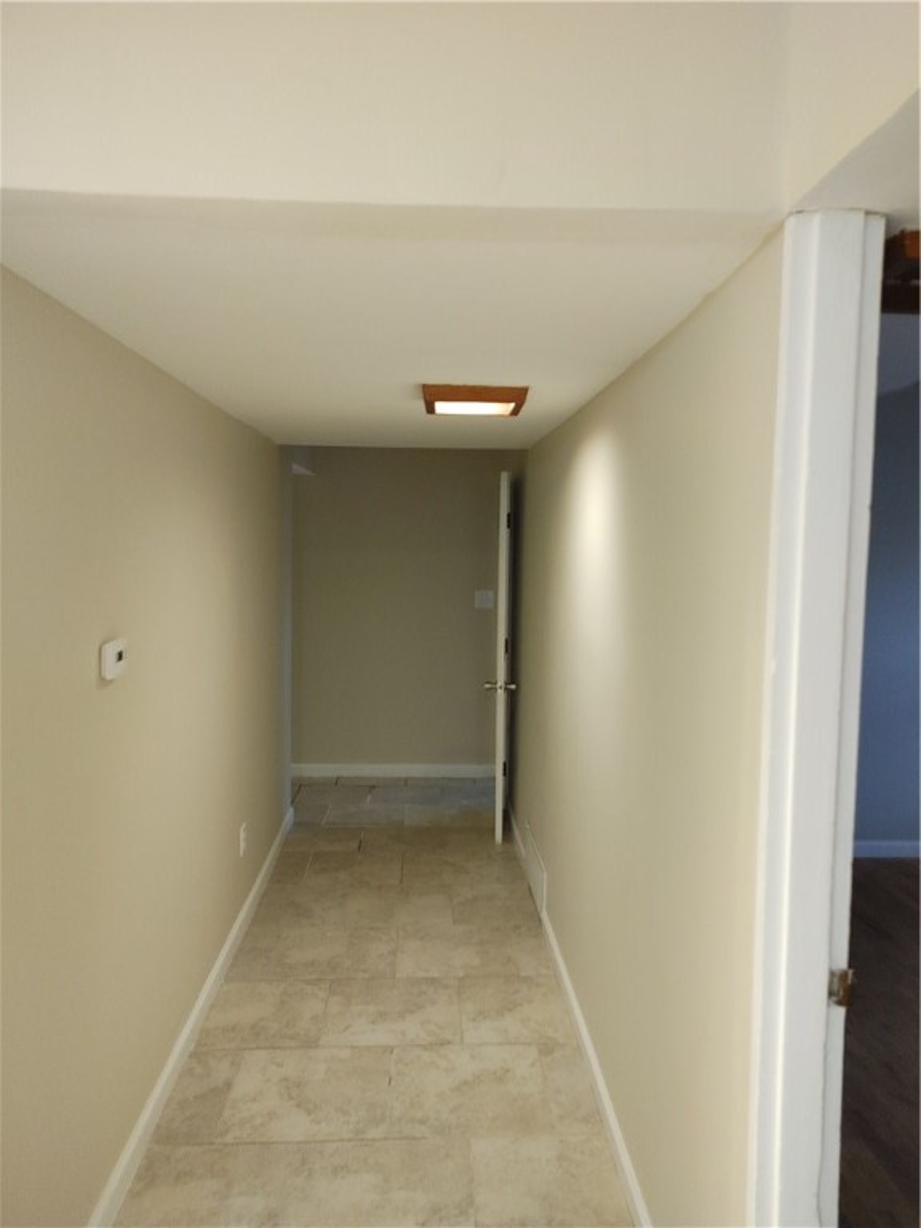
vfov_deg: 67.3
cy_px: 614
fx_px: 922
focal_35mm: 26
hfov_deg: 53.1
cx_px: 460
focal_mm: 5.58
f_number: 1.8
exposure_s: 1/15
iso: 450
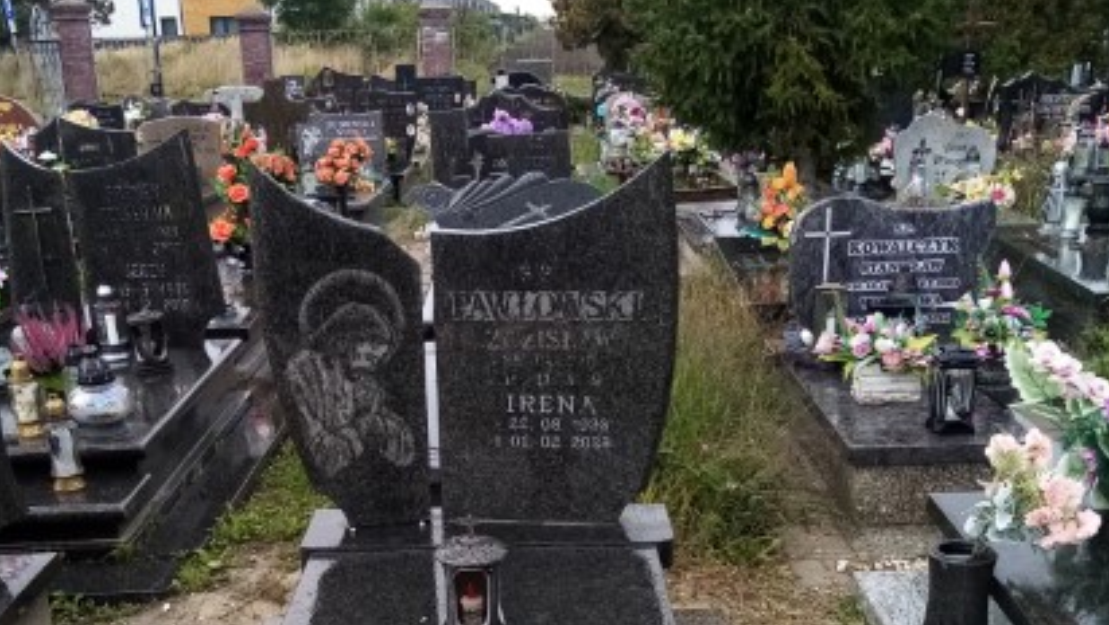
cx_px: 493
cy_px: 528
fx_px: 1294
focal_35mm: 44
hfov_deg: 46.3
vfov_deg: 26.5
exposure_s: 1/385
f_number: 1.8
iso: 105
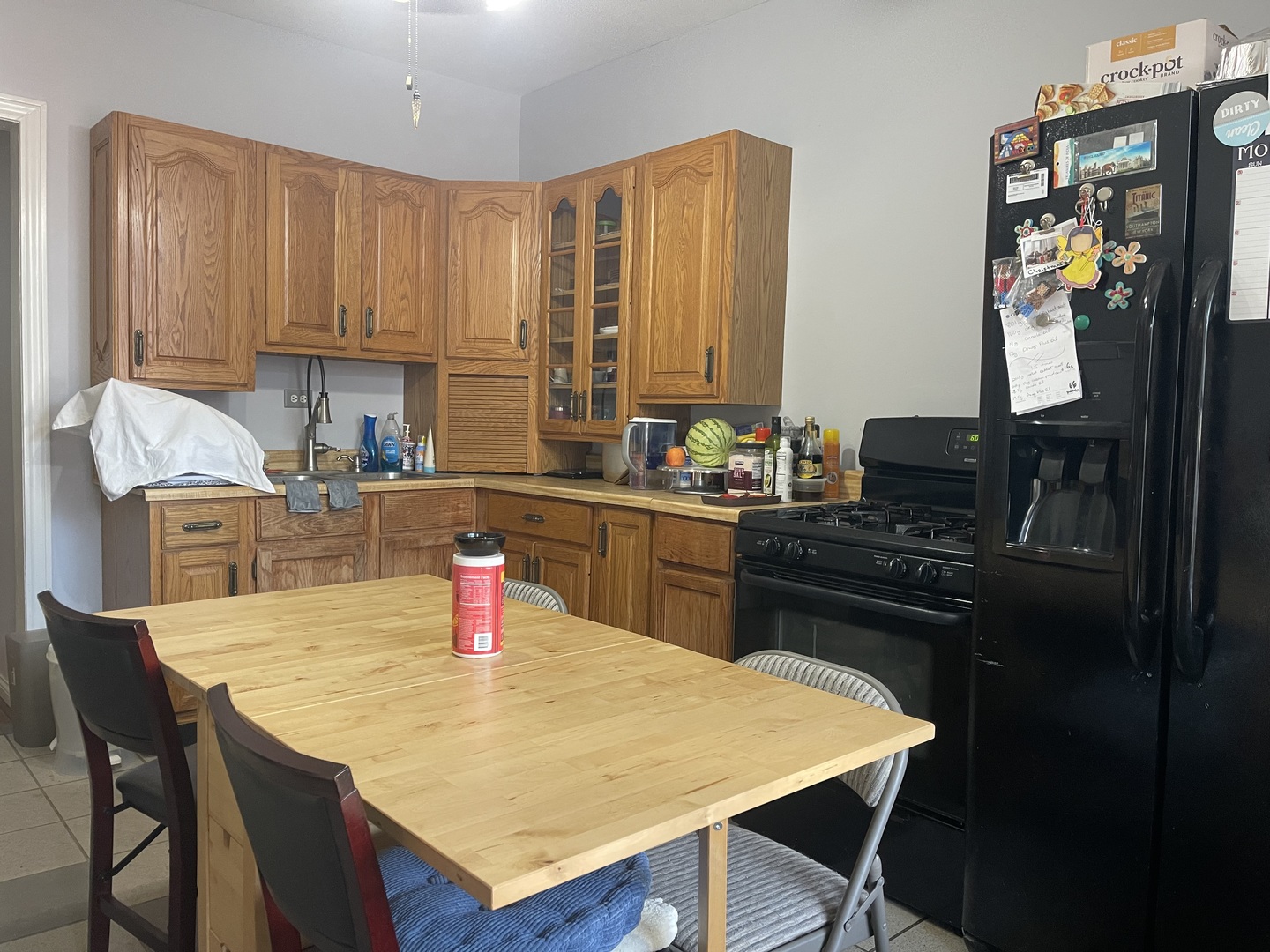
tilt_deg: -4.1
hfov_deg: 69.4
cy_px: 476
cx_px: 635
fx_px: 917
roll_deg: -1.7
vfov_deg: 54.9
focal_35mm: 25
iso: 250
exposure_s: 1/60
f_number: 1.6
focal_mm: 5.1
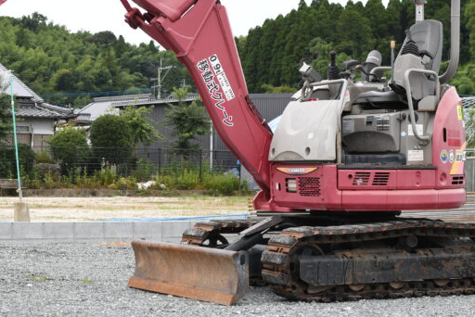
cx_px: 142
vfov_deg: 13.0
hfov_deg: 19.4
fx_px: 1386
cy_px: 39
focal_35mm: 105
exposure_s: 1/500
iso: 200
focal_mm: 35
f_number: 4
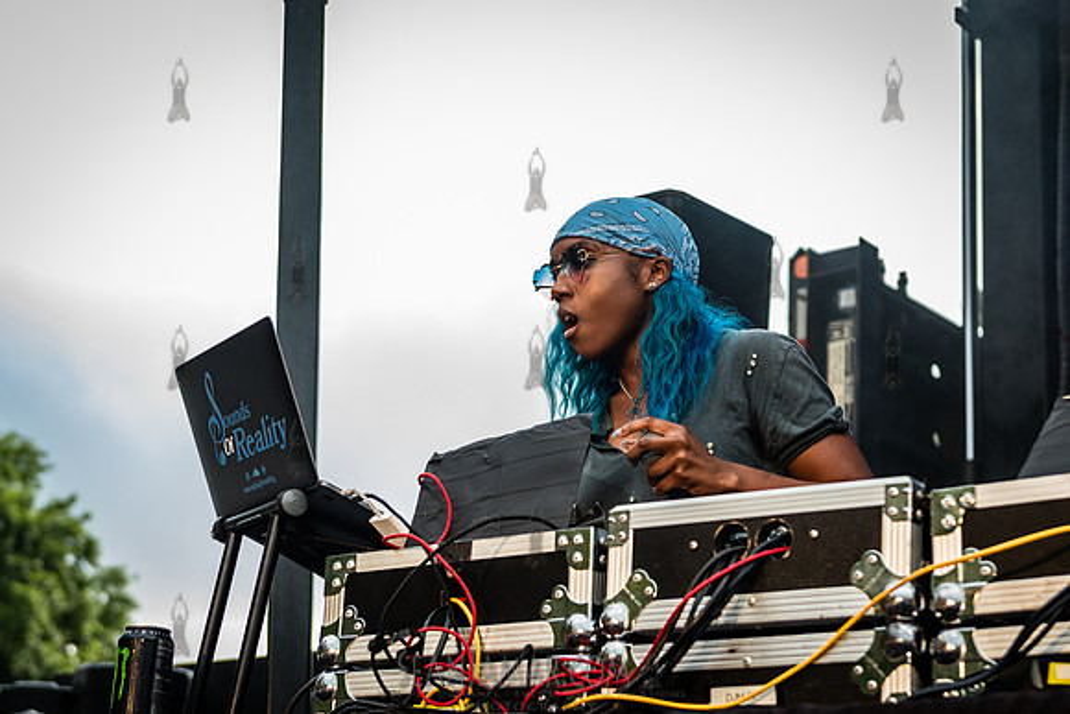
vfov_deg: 18.0
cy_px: 365
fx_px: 2248
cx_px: 584
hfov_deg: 26.8
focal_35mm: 76
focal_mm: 60
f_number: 3.5
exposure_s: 1/800
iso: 1000
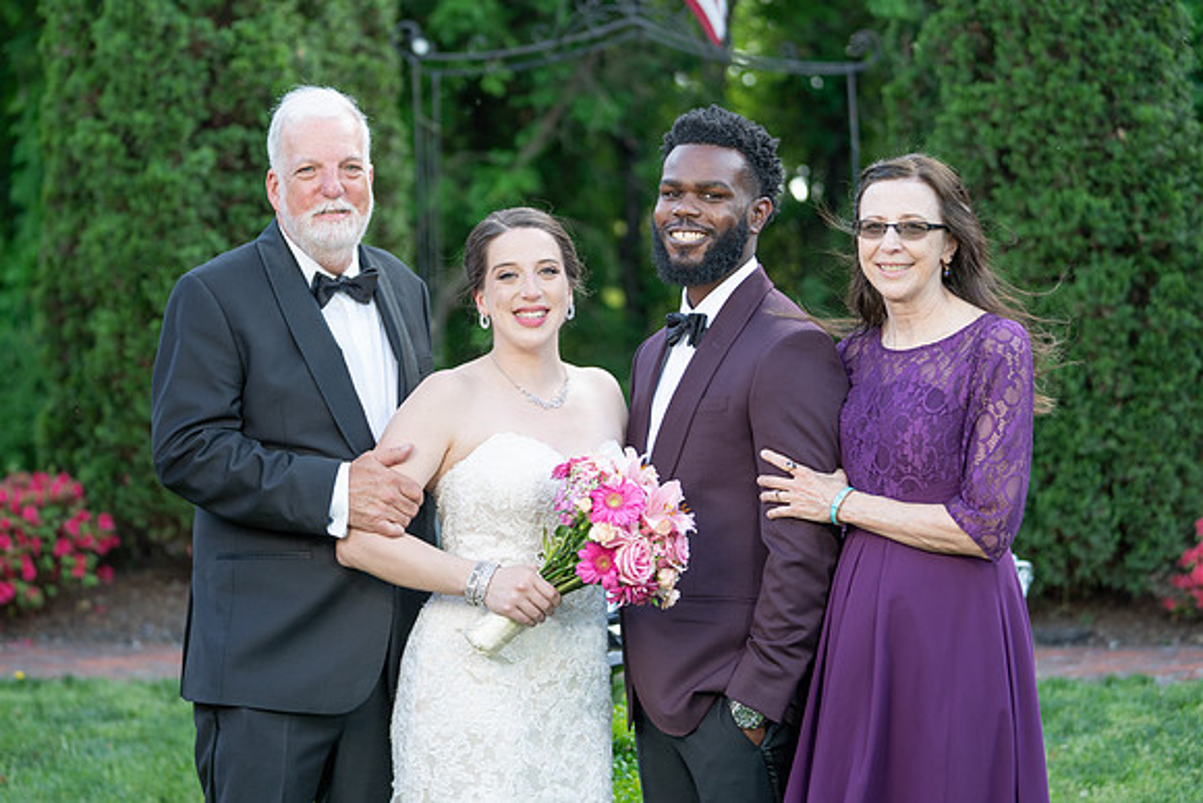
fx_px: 2623
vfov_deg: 17.4
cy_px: 386
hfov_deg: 25.8
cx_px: 566
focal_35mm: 78
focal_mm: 70
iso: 160
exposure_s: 1/200
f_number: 2.8
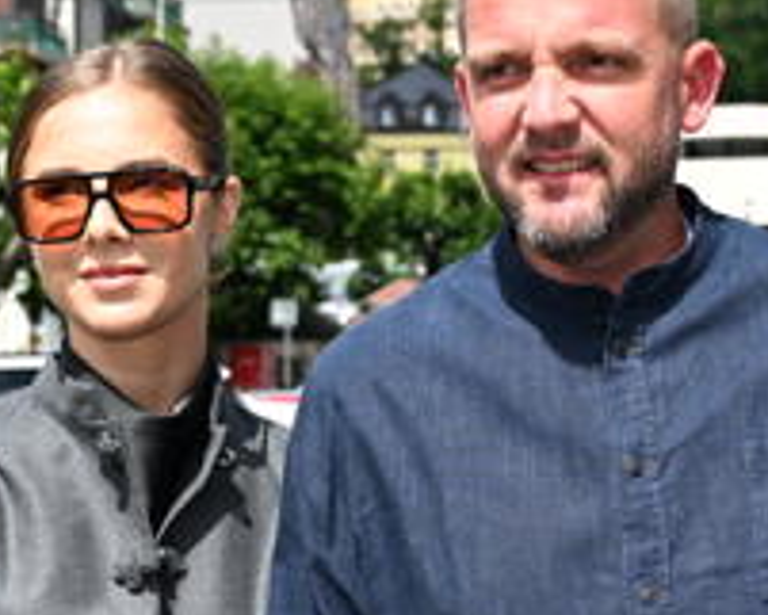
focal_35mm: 119
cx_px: 413
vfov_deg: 12.8
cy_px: 592
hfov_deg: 16.2
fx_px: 2706
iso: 320
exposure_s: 1/1250
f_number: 5.6
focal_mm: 37
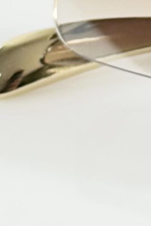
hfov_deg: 3.6
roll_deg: +0.5
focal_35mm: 376
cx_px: 464
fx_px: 2364
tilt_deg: -35.2
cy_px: 51
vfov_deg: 5.5
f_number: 1.78
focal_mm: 6.86
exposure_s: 1/100
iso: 50
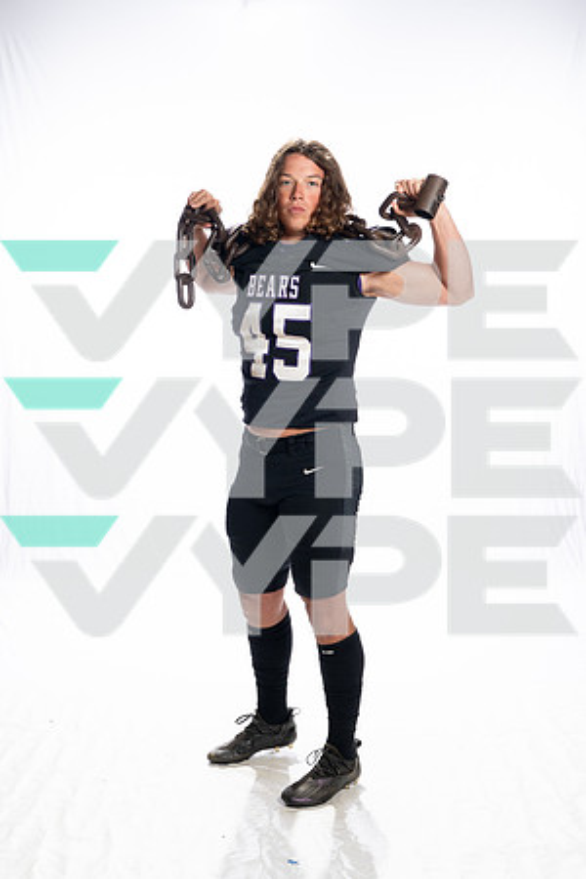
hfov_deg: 27.0
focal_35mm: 50
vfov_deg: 39.6
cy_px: 440
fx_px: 1221
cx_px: 293
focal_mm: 50
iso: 800
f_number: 8
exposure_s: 1/250
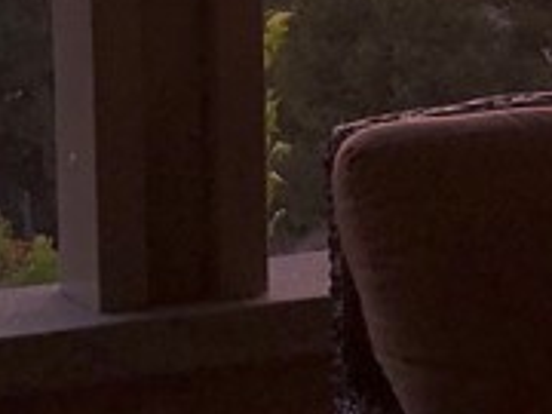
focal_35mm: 159
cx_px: 926
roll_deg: +0.2
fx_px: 2535
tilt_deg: -2.4
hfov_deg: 11.7
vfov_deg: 9.3
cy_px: -21
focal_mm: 4
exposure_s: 1/60
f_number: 1.8
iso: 100
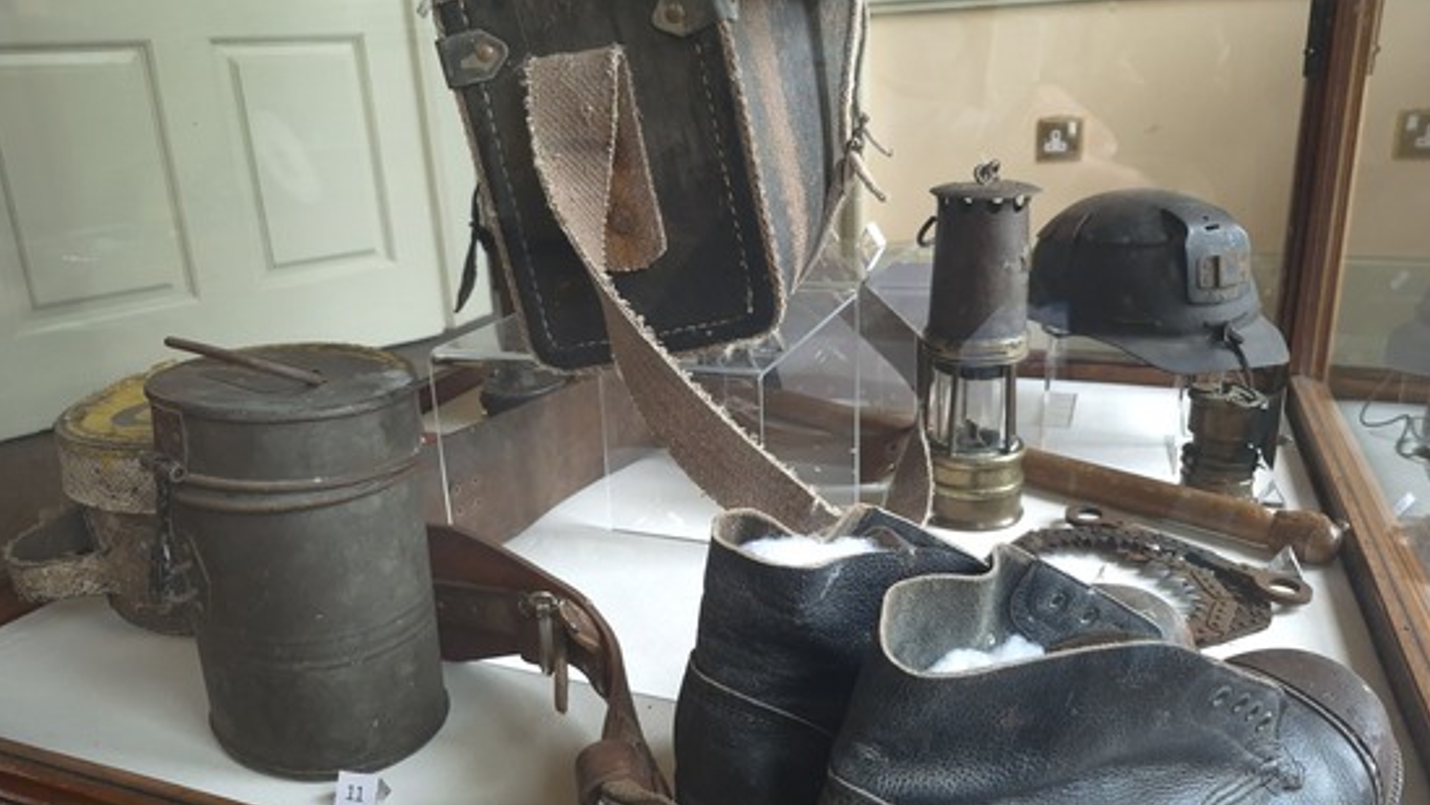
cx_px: 719
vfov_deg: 44.4
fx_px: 986
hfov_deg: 71.9
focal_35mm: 26
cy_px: 408
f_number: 1.8
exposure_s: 1/100
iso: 250
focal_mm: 5.4
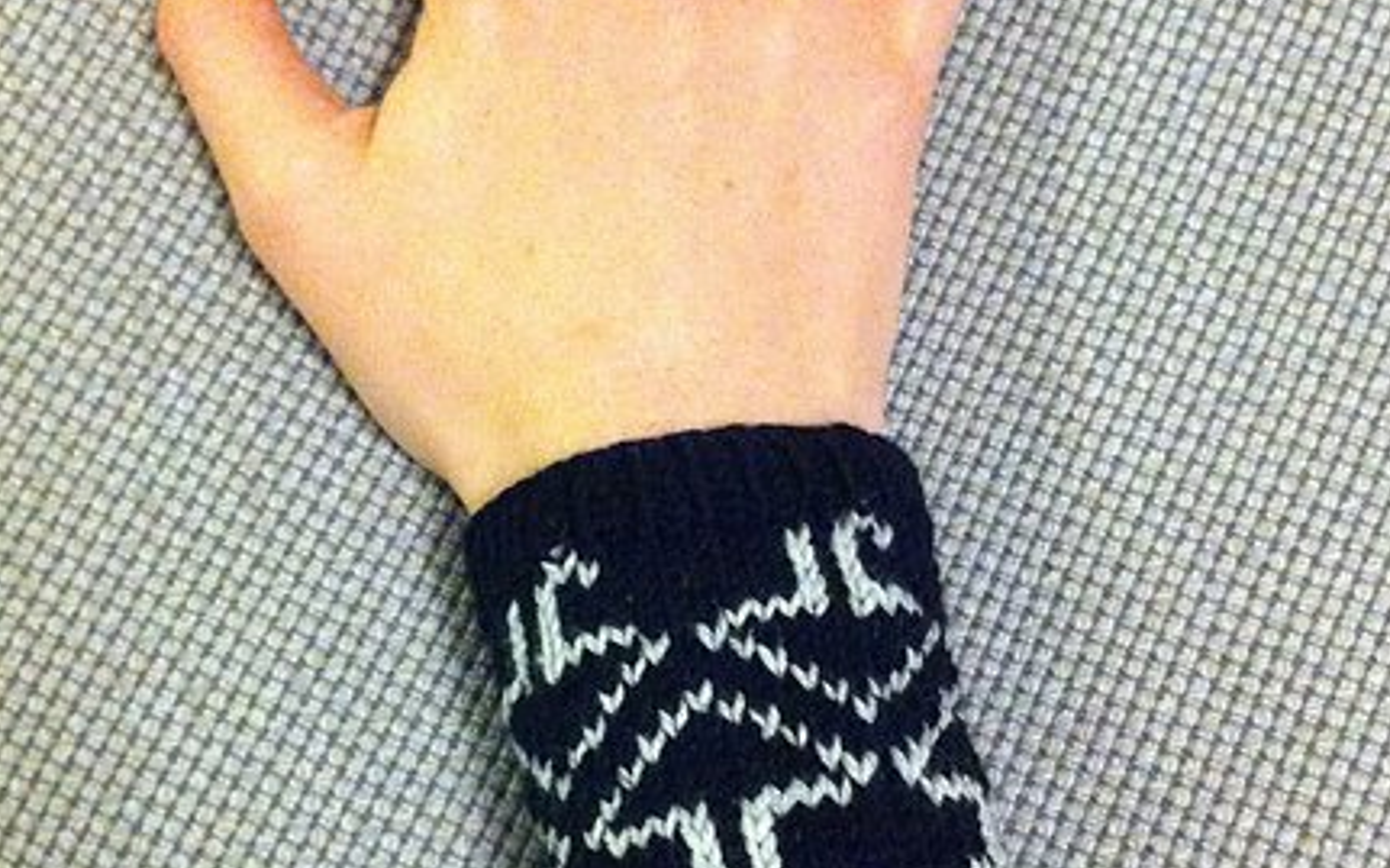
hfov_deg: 36.9
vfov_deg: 23.5
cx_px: 639
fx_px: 2083
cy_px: 523
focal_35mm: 55
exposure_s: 1/15
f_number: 2.8
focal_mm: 3.85
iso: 1000
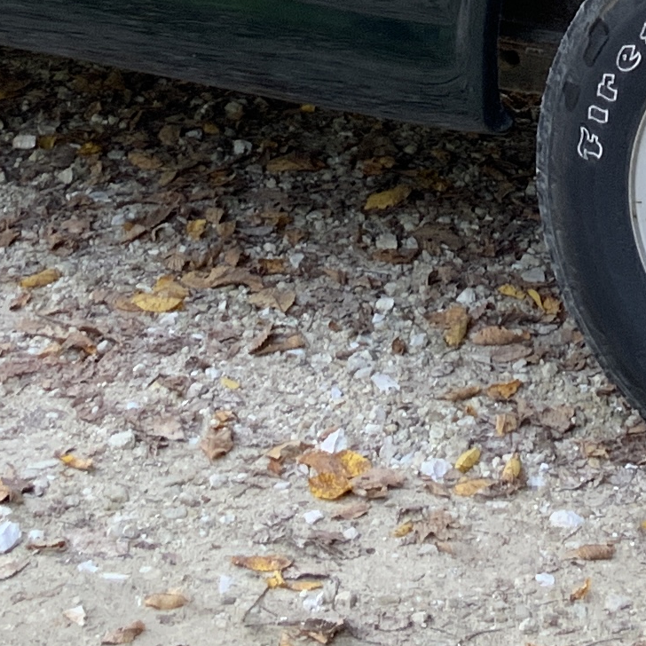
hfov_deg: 12.2
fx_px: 2998
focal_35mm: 142
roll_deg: -1.4
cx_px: 523
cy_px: -373
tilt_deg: -7.1
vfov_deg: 11.7
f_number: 1.8
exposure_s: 1/122
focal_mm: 3
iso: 20
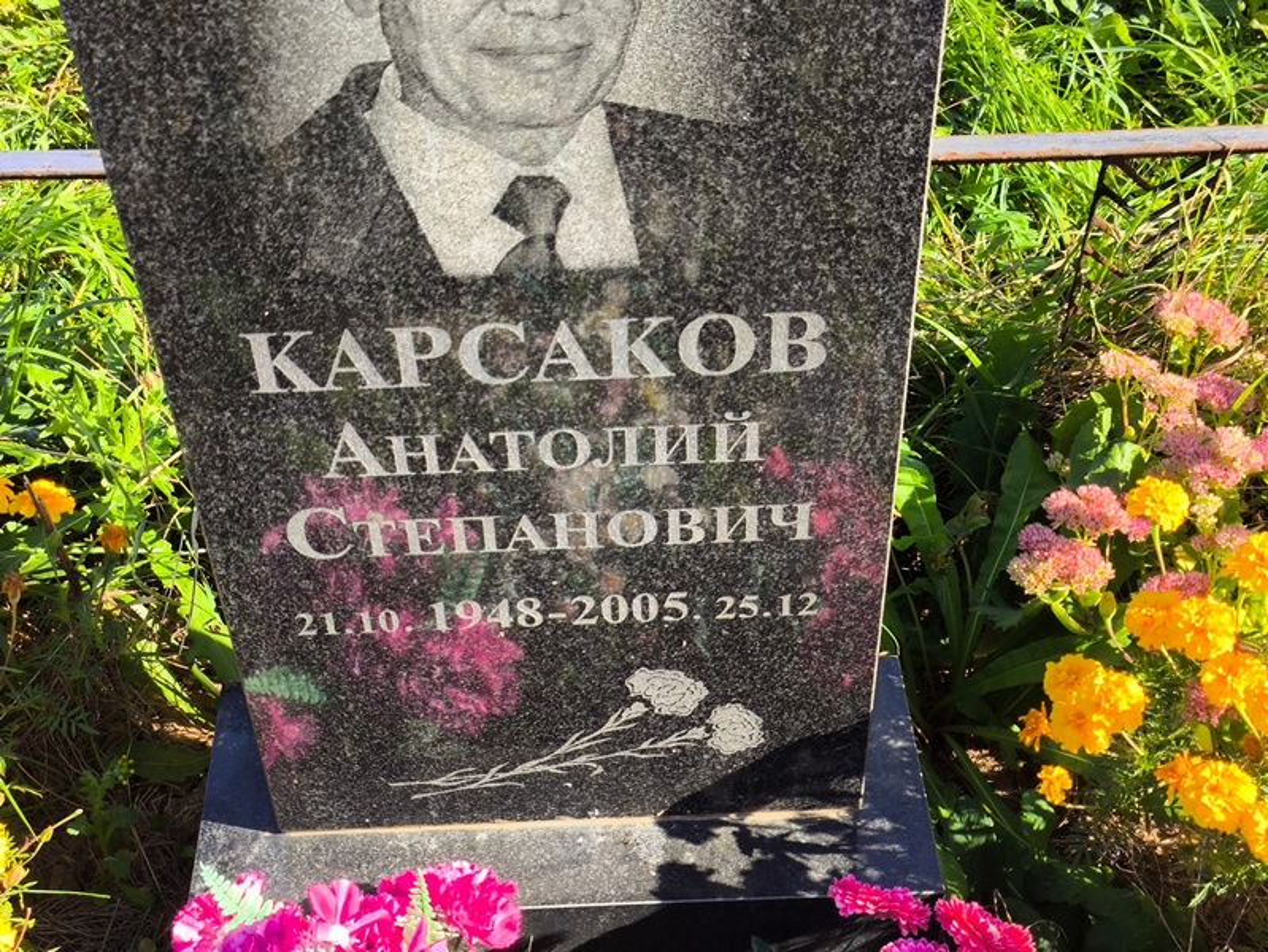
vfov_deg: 29.1
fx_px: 1832
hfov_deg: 38.2
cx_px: 634
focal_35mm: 50
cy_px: 476
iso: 50
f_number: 1.7
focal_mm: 4.71
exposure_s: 1/601
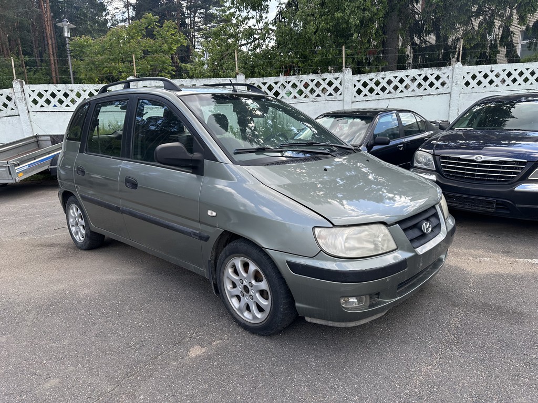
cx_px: 269
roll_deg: +0.0
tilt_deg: -10.2
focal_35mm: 24
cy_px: 202
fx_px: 373
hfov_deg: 71.6
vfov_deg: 56.8
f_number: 1.78
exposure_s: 1/816
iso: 80
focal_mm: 6.86
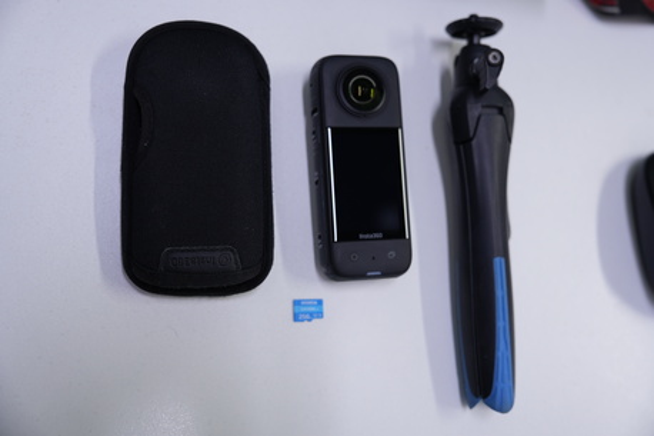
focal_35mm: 36
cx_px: 327
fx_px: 654
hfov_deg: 53.1
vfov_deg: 36.8
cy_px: 218
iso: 320
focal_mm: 36
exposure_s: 1/40
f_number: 2.8
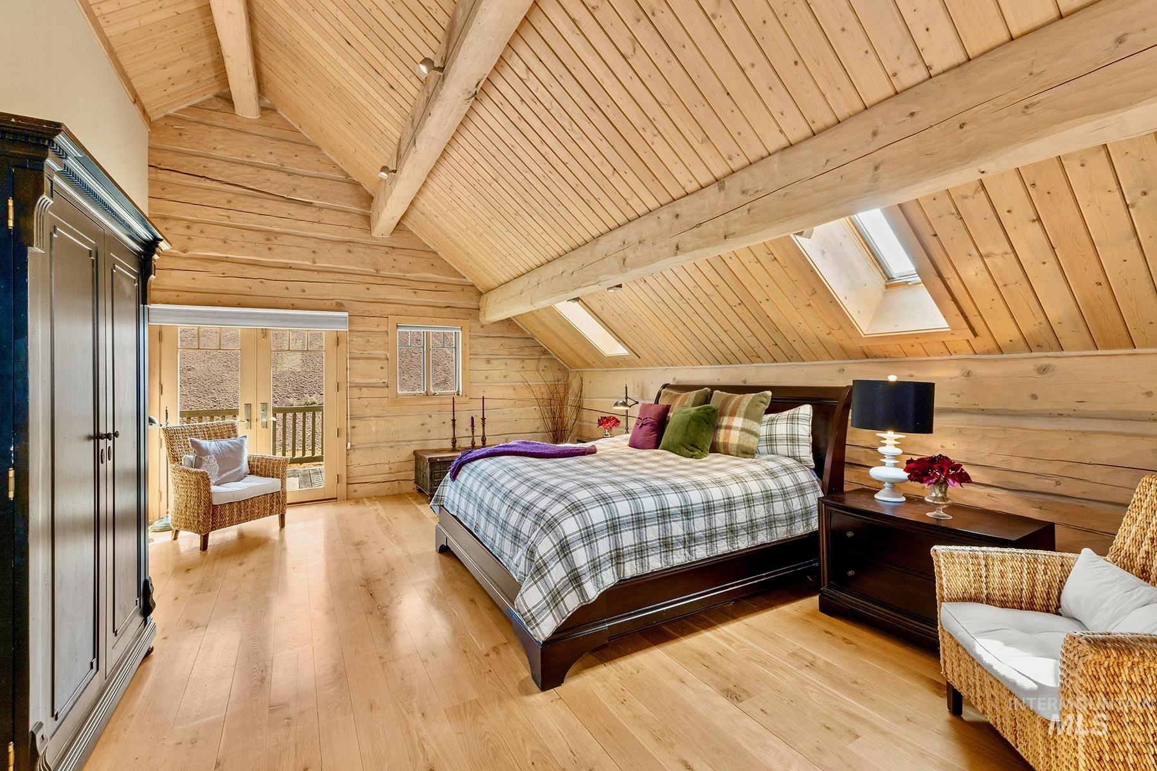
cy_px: 386
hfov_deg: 100.4
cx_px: 578
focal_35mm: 15
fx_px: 482
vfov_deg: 77.3
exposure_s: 1/10
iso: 200
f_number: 9
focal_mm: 10
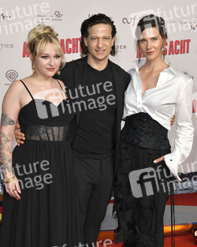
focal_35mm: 66
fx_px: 481
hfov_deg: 23.1
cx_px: 98
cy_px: 140
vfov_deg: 28.7
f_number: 7.1
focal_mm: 55
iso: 1600
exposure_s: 1/160
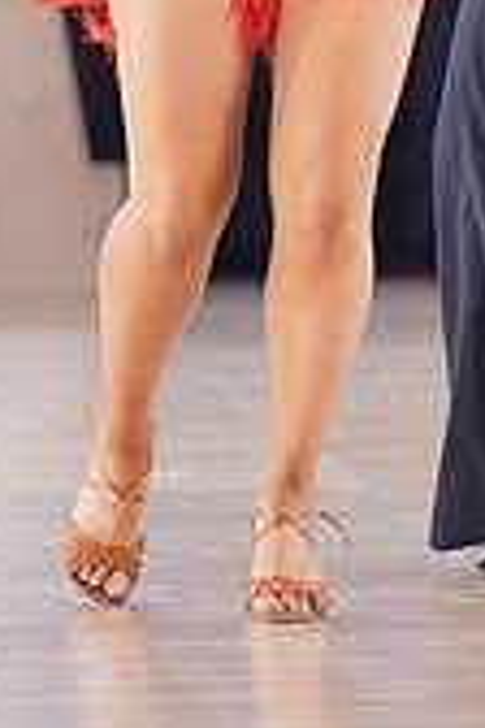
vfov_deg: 3.6
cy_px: -212
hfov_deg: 2.4
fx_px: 11538
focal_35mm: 571
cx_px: 327
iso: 2000
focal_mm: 110
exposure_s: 1/500
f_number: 2
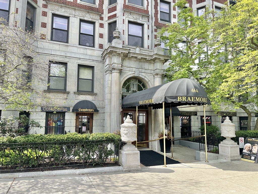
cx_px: 129
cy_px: 97
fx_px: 179
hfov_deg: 71.6
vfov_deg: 56.8
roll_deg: -0.2
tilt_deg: +8.7
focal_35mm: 24
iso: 80
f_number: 1.78
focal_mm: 6.86
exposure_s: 1/1083
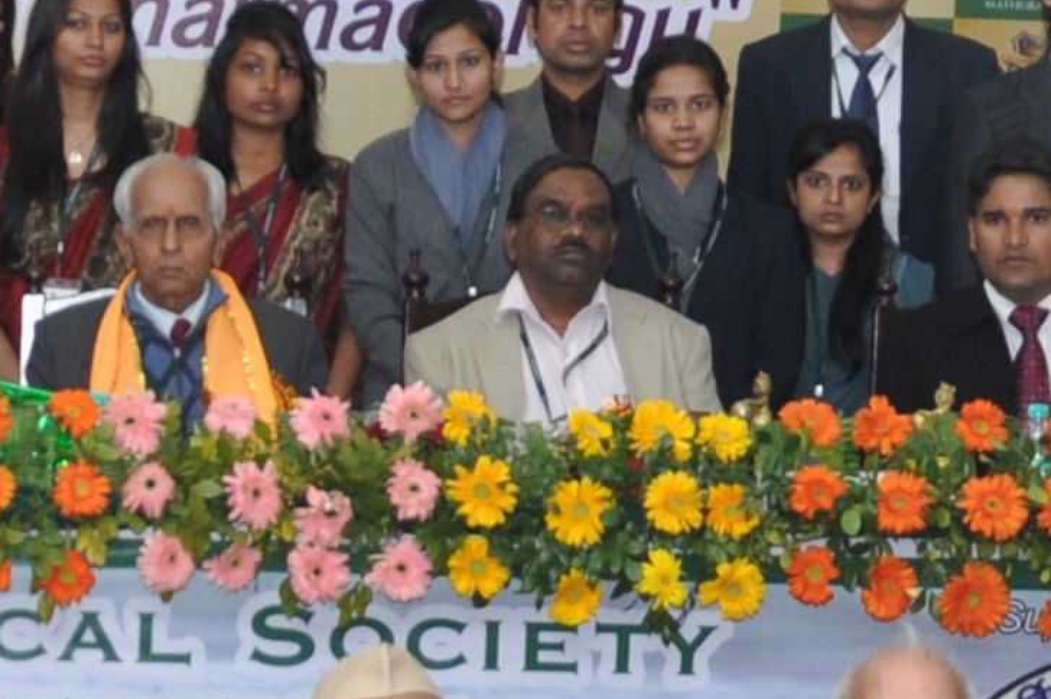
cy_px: 799
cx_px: -404
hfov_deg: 12.4
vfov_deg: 8.5
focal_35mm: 159
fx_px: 4638
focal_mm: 18
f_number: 3.5
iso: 400
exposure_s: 1/125
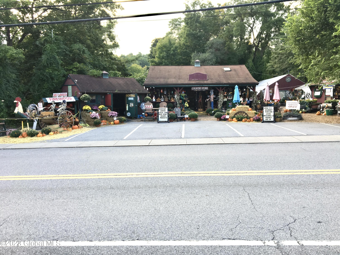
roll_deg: +0.1
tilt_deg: -6.0
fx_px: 285
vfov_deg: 48.2
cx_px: 170
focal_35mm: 29
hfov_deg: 61.7
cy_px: 128
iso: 25
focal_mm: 4.15
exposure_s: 1/158
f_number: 2.2
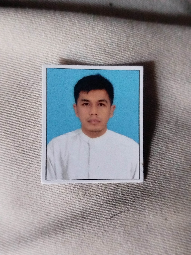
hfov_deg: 30.3
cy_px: 128
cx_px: 96
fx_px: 353
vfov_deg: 39.7
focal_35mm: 48
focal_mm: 5.31
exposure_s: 1/17
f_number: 1.7
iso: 1250
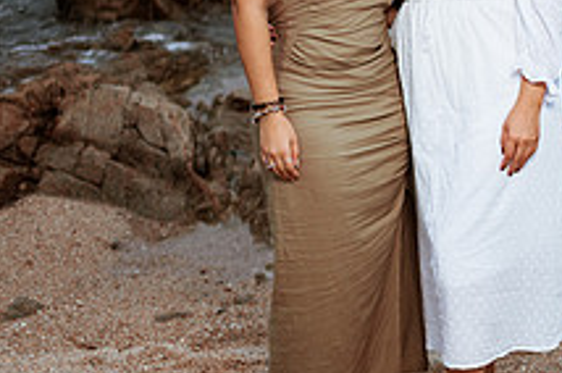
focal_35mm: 95
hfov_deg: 20.7
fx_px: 1481
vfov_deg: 14.3
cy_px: 67
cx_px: 586
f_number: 1.8
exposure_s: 1/640
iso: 100
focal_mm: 35
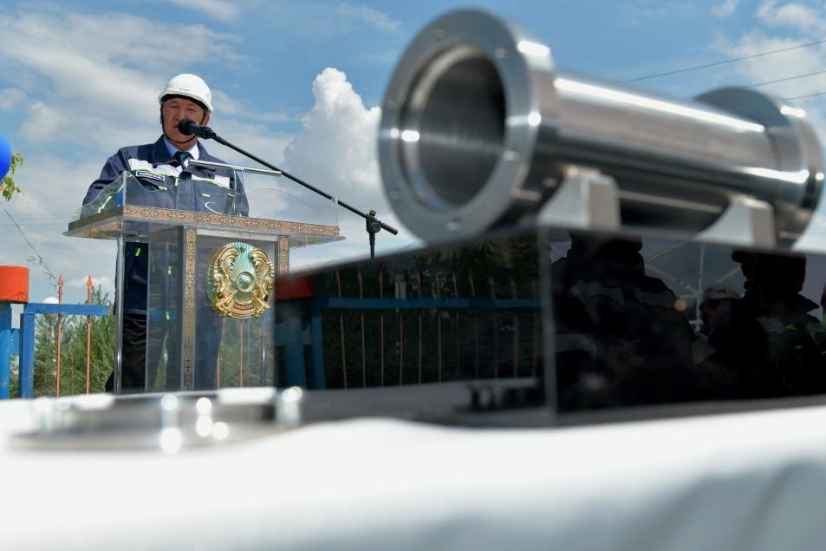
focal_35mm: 43
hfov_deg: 45.4
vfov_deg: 31.2
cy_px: 268
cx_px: 409
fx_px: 986
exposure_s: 1/200
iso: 125
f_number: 5.6
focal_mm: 40
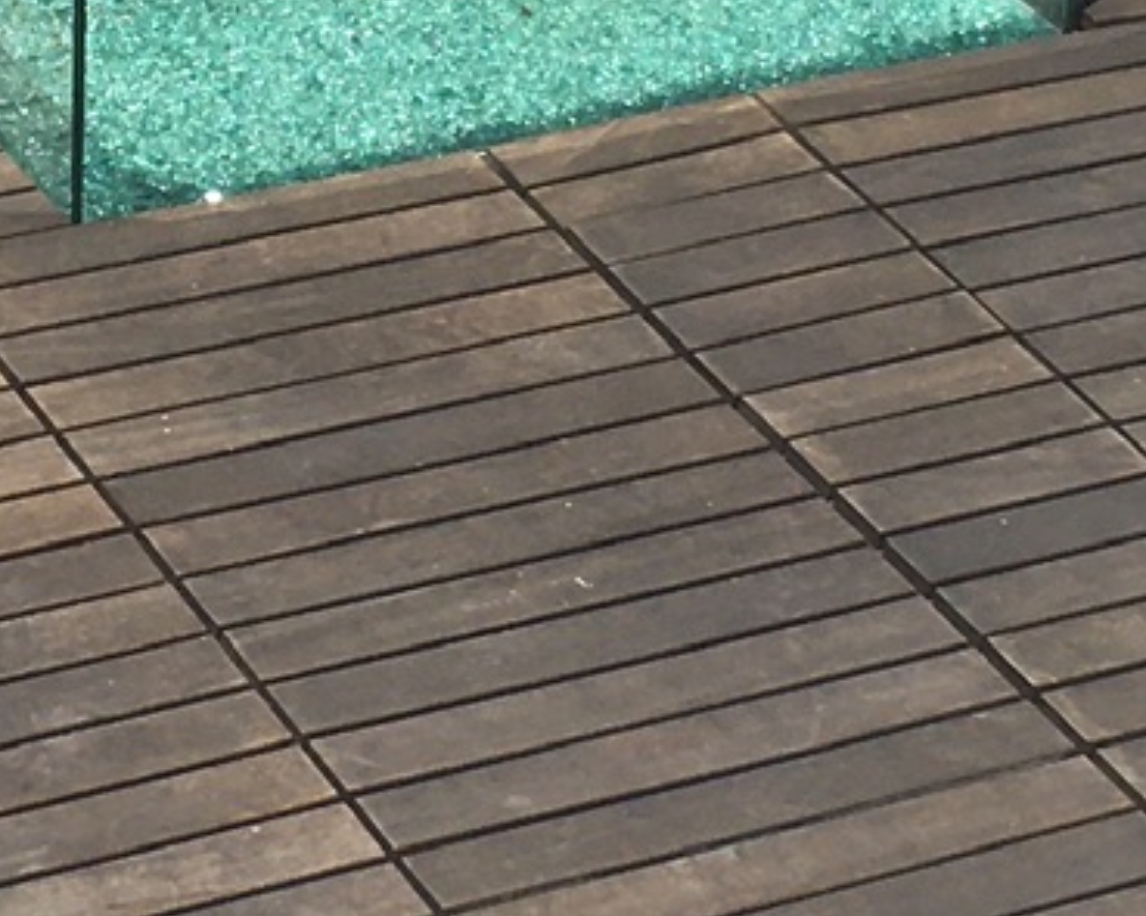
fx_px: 5324
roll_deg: -0.5
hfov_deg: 12.3
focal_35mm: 157
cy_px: -99
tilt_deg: -20.0
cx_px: 332
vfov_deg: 9.7
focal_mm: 4.15
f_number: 2.2
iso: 25
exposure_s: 1/2262
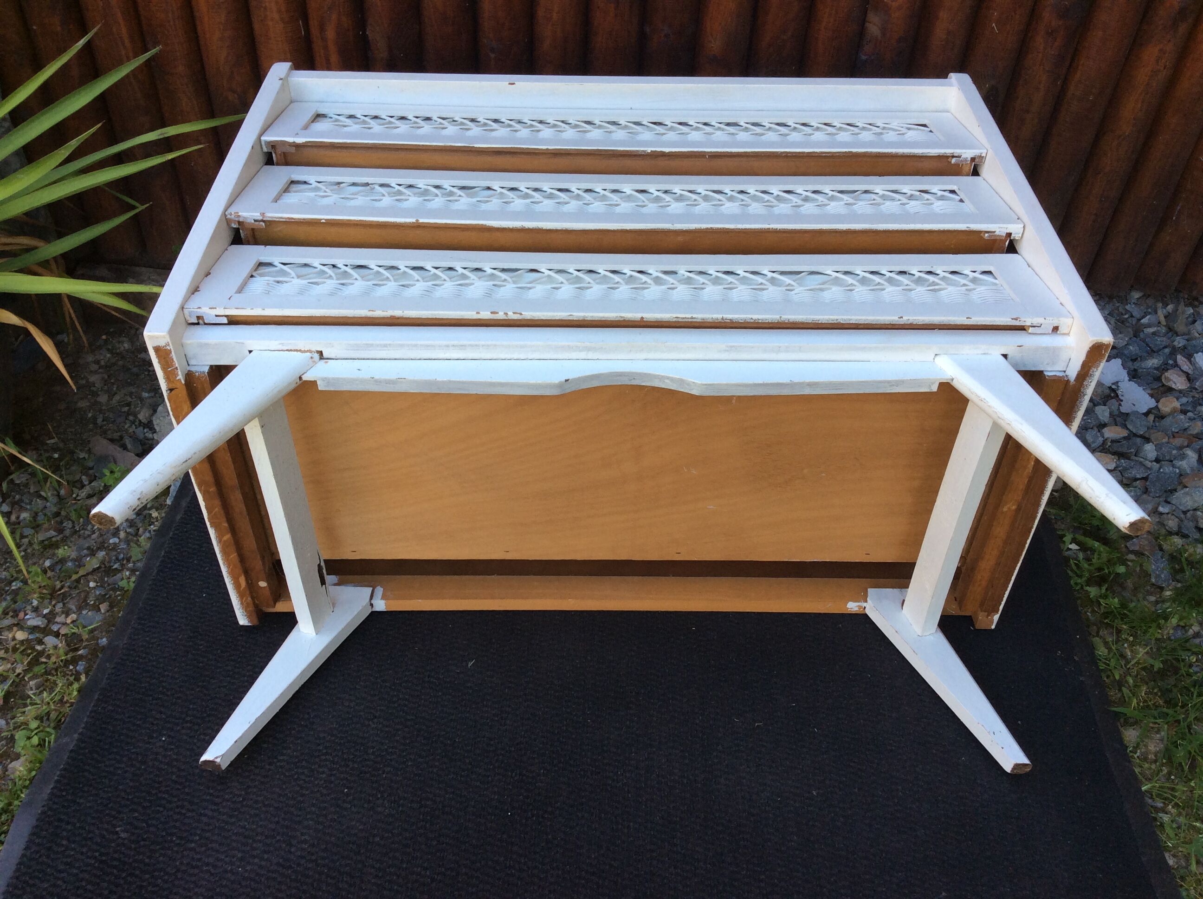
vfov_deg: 44.1
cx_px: 602
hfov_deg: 56.9
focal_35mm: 32
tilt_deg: -45.1
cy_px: 450
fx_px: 1110
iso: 32
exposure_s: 1/147
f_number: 2.4
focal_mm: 3.3
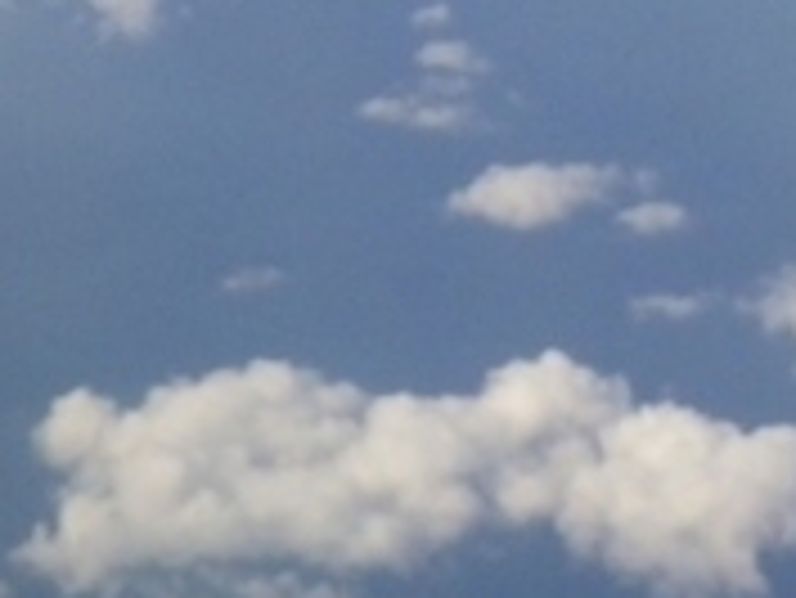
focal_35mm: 243
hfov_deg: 8.1
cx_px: 562
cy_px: -1115
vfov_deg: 5.8
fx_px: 5592
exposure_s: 1/500
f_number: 5
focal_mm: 7.5
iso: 125
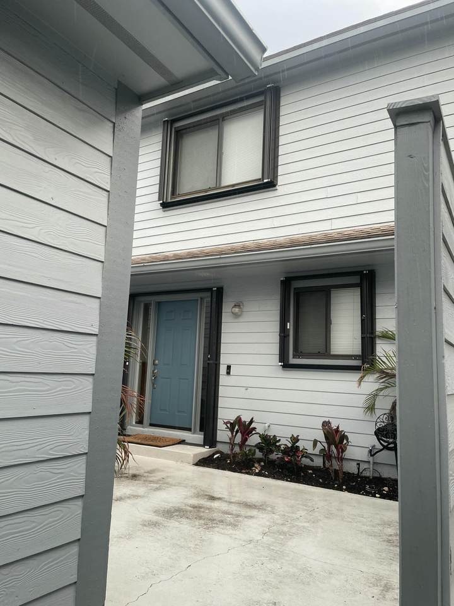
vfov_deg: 67.3
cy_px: 303
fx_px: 455
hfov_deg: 53.1
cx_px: 227
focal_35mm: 26
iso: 50
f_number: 1.6
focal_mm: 4.2
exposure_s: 1/121
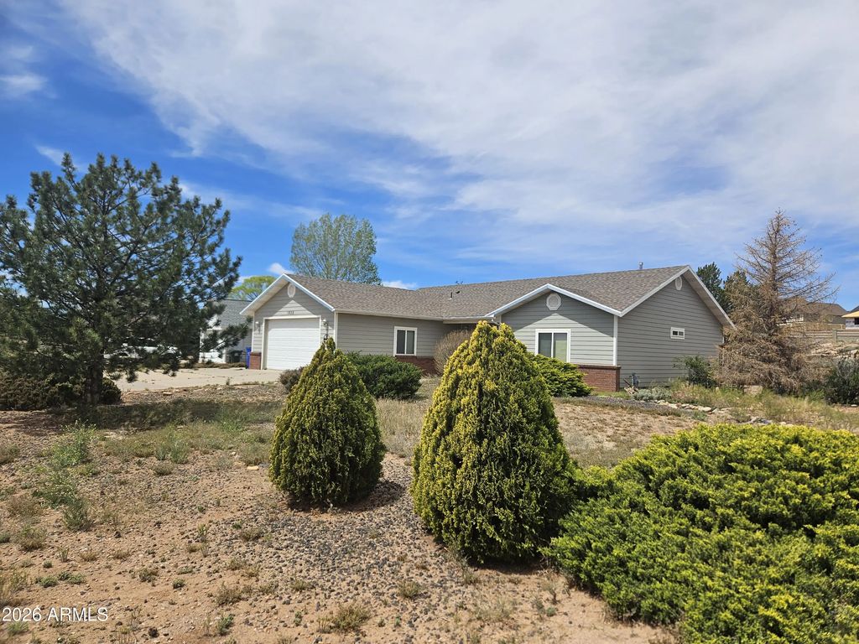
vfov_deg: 58.9
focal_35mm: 23
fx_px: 571
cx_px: 430
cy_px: 322
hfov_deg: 73.9
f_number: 1.8
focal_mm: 5.4
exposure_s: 1/3363
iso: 25
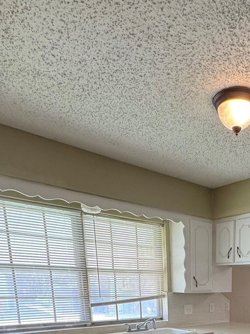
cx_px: 224
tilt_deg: -12.5
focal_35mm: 32
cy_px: 353
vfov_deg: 45.3
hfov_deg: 40.9
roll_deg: -0.2
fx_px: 308
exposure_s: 1/60
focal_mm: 2.22
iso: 250
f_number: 2.2
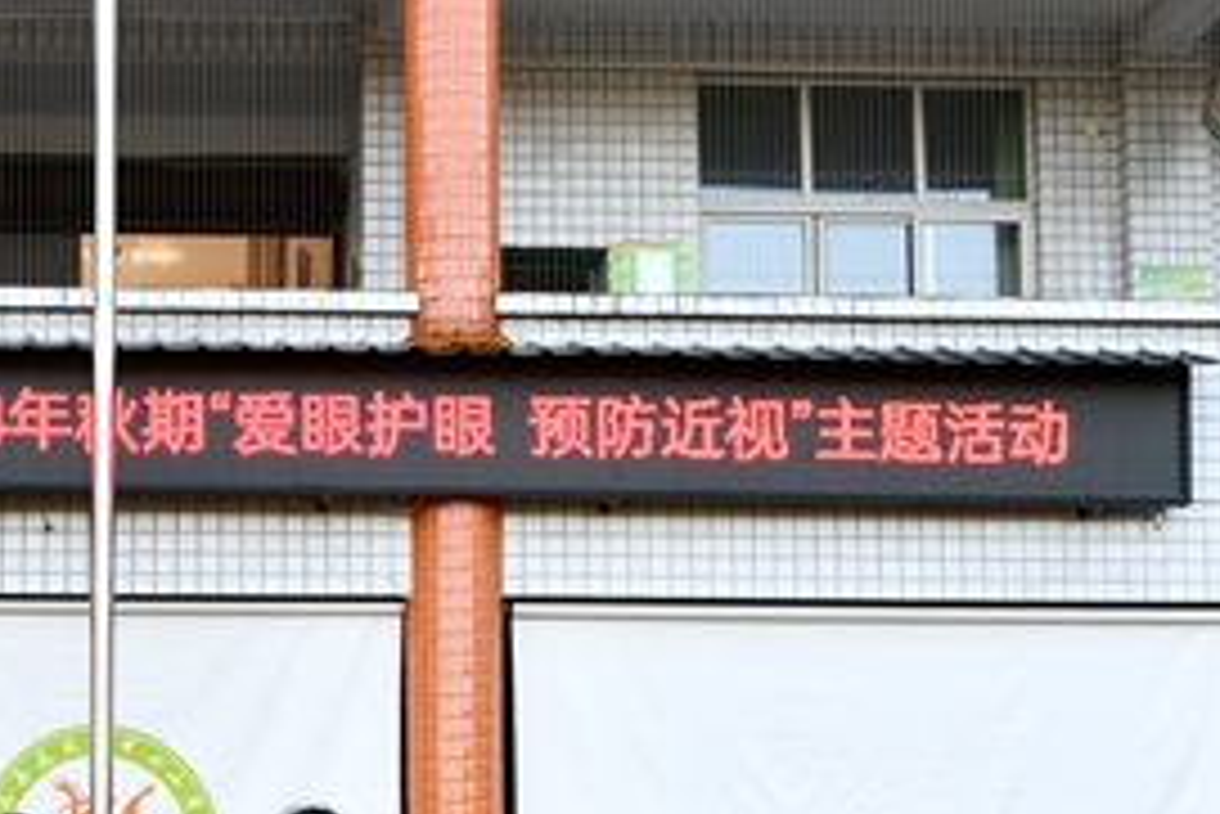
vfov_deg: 16.9
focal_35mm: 78
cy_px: 915
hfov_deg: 25.1
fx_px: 2645
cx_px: 90
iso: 100
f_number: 5
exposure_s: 1/100
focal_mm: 22
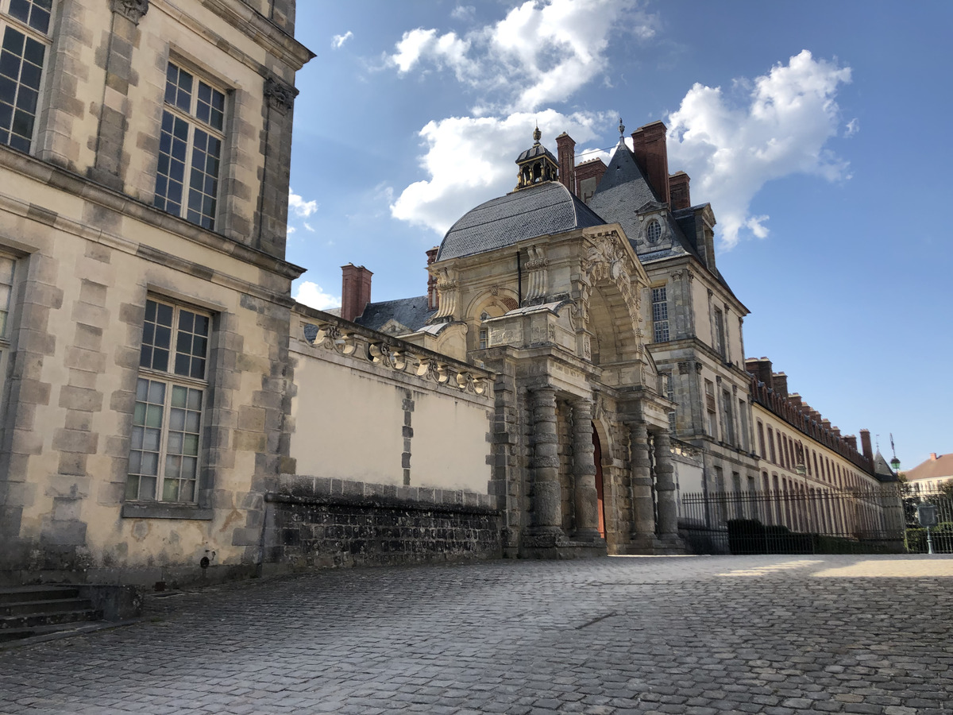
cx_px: 476
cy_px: 358
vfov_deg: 49.7
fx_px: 771
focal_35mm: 28
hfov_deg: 63.4
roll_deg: +1.3
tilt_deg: +14.1
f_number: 1.8
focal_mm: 4
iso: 20
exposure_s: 1/1736
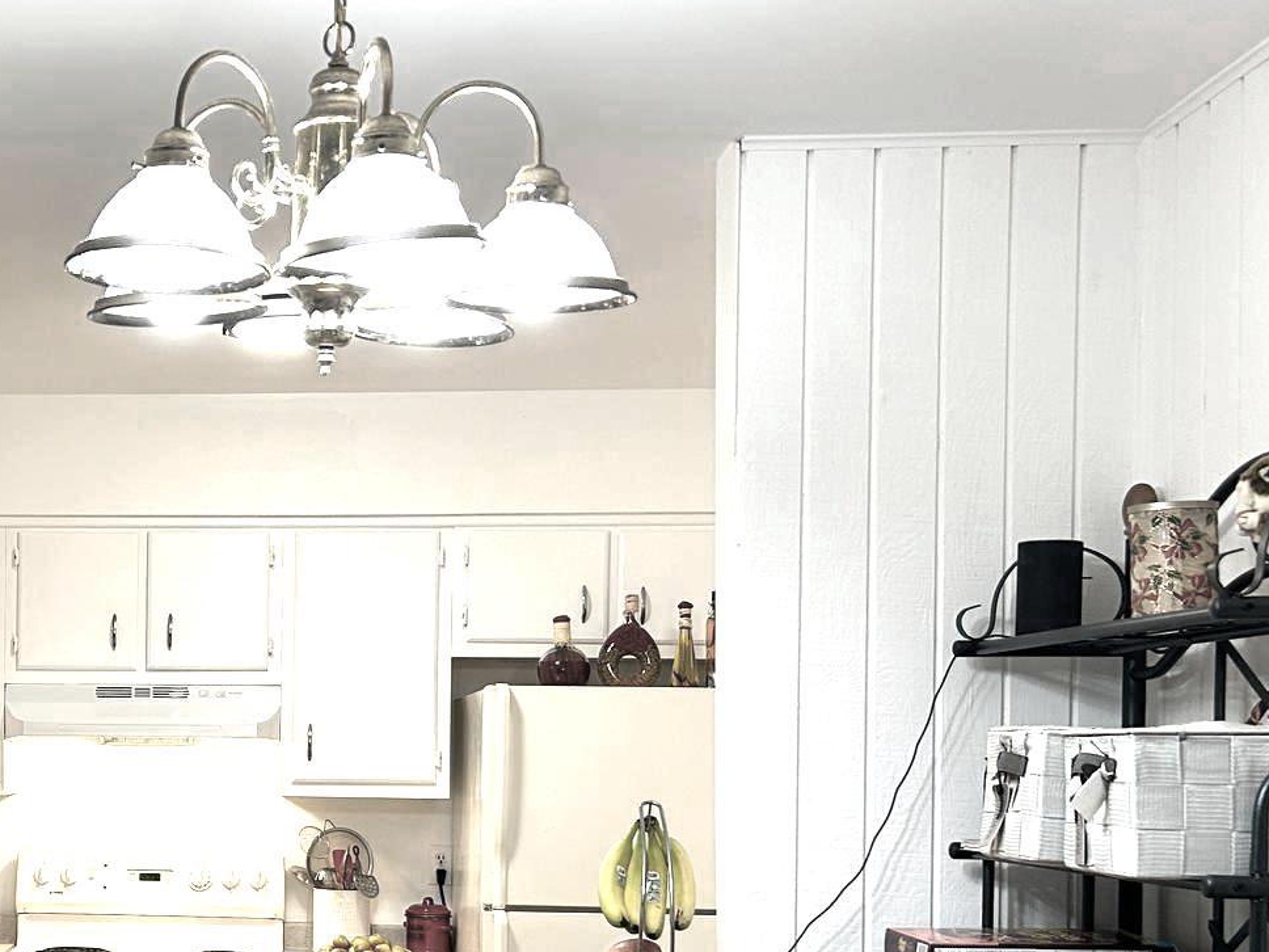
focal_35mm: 55
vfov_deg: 26.1
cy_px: 745
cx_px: 96
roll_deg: -1.1
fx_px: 2016
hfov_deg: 32.9
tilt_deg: +0.0
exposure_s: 1/120
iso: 80
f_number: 1.5
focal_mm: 5.7
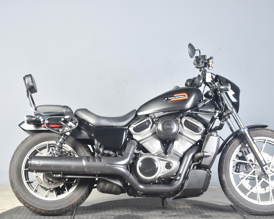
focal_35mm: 60
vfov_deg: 25.6
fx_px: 483
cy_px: 110
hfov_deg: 31.7
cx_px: 148
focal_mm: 35
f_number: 5.6
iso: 400
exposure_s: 1/60
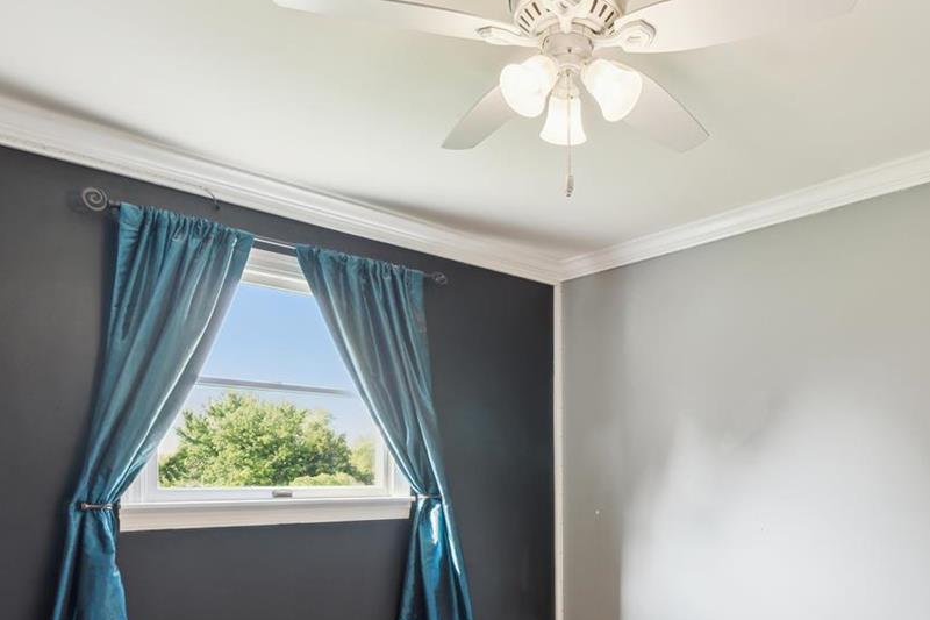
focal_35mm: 28
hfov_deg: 64.0
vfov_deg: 44.7
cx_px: 613
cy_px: 471
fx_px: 723
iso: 250
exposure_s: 1/10
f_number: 9
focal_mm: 14
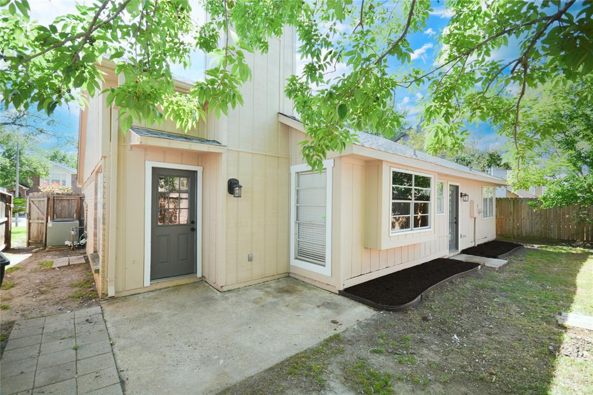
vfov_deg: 77.3
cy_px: 198
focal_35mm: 15
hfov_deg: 100.4
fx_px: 247
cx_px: 296
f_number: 5.6
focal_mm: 10
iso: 250
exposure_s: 1/125
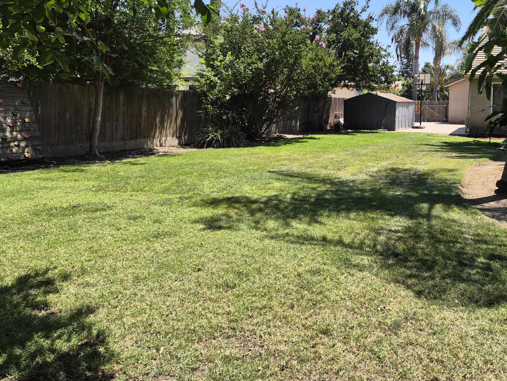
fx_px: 469
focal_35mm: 32
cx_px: 311
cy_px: 120
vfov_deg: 43.4
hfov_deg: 56.3
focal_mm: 5.4
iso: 80
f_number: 1.8
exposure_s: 1/3256
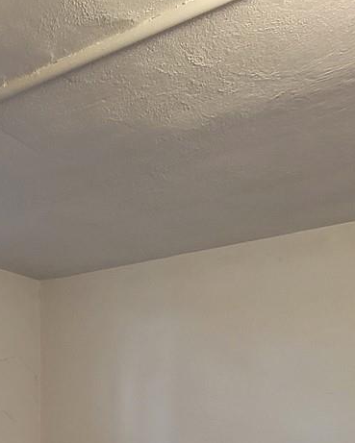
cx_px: 25
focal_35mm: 44
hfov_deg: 32.2
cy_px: 433
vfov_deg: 37.9
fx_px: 578
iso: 320
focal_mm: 2.2
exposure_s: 1/40
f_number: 2.2
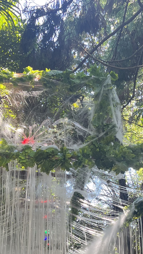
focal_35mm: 52
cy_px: 211
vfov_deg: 38.1
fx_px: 350
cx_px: 54
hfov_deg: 23.0
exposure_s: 1/122
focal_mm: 5.1
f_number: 1.6
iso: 64
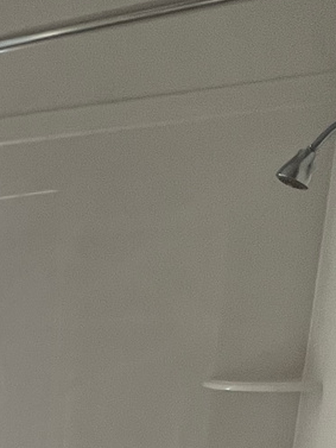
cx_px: -127
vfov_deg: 29.2
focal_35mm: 53
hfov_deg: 23.5
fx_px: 686
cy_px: 583
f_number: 1.8
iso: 125
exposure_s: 1/99
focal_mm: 1.57
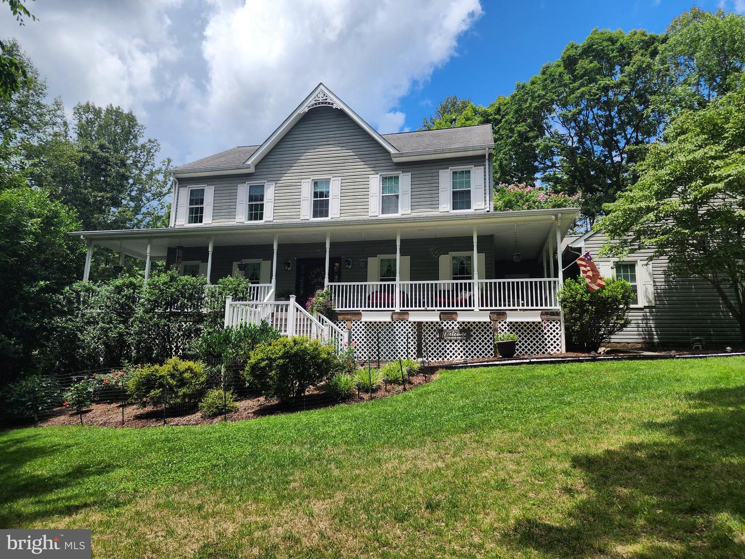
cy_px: 280
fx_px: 495
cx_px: 372
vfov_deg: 58.9
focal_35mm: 23
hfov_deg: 73.9
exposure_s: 1/960
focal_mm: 6.4
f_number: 1.8
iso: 12
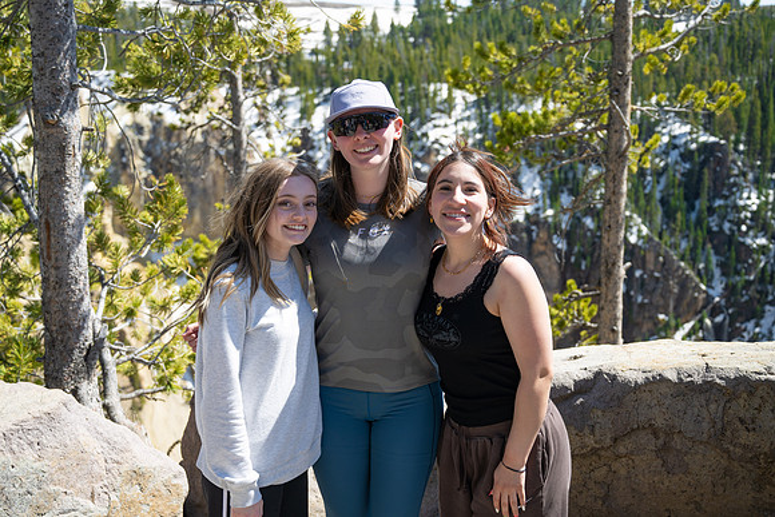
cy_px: 258
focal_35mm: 44
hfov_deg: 44.5
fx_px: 947
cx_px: 388
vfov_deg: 30.5
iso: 100
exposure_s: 1/800
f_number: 4
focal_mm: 44
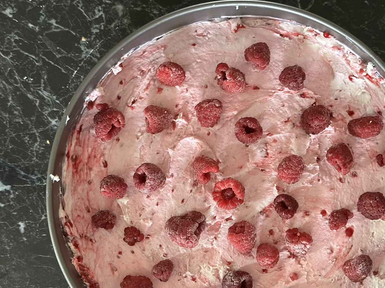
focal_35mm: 69
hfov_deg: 28.1
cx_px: 241
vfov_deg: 21.2
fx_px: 767
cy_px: 191
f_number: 1.78
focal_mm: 6.86
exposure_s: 1/32
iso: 500
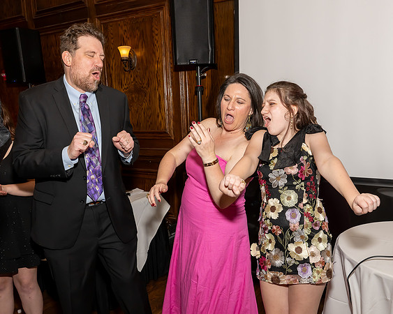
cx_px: 205
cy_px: 176
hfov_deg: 53.5
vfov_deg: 43.9
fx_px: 389
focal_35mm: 33
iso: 640
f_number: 8
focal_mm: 24
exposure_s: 1/250
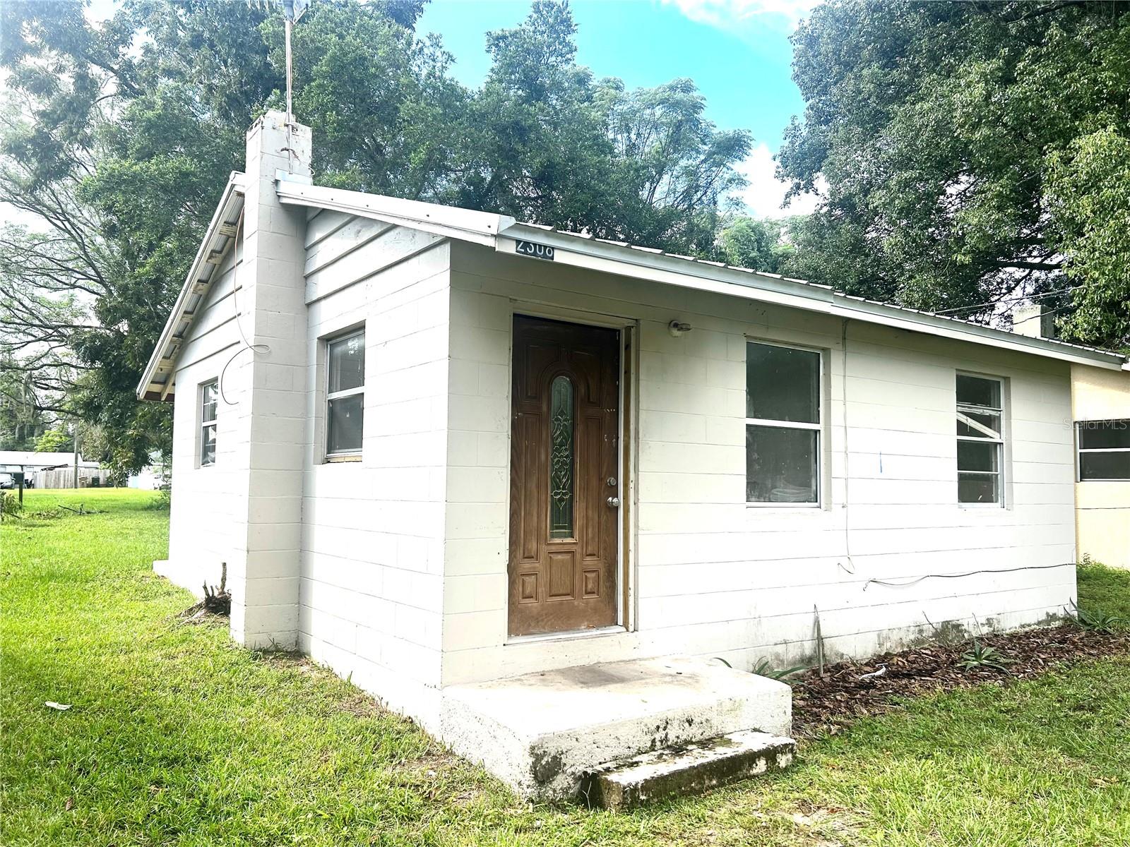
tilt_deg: +4.4
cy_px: 424
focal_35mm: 26
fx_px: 849
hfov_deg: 67.3
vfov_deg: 53.1
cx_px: 565
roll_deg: +0.3
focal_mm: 5.7
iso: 50
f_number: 1.5
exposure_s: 1/1266
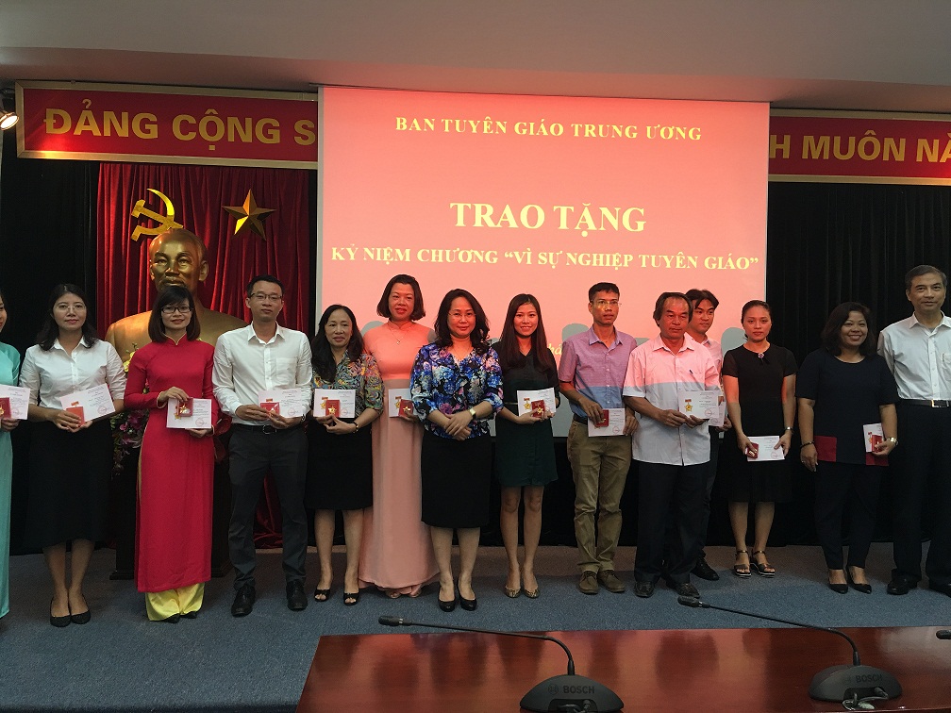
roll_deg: -0.6
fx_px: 797
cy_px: 356
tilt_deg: +1.0
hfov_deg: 61.7
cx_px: 476
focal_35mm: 29
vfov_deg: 48.2
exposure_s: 1/17
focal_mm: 4.15
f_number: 2.2
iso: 50
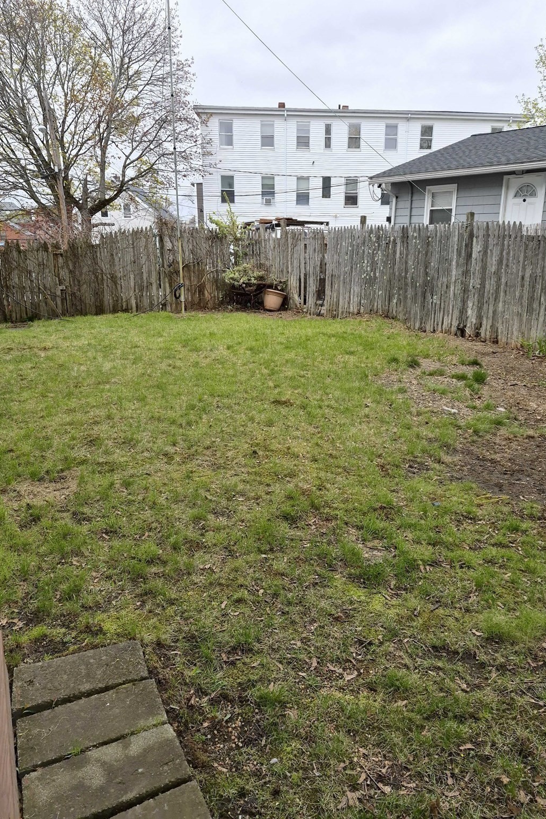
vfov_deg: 73.7
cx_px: 305
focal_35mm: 24
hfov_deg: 53.0
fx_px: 546
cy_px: 410
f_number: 1.8
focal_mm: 5.4
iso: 80
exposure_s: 1/4528
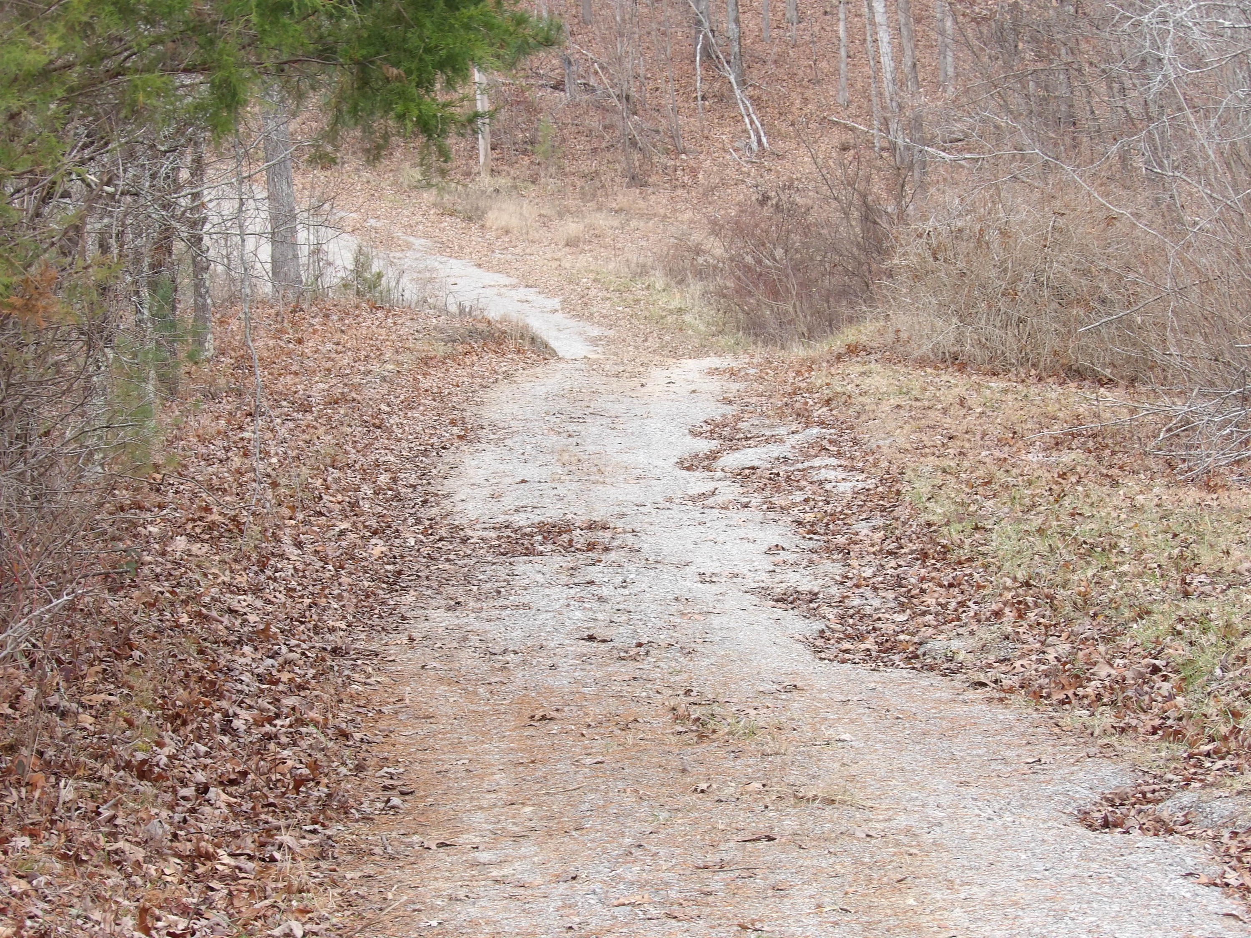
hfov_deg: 13.8
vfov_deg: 10.4
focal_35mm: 143
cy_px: 469
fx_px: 5168
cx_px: 626
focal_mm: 25.6
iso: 143
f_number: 4.3
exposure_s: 1/100
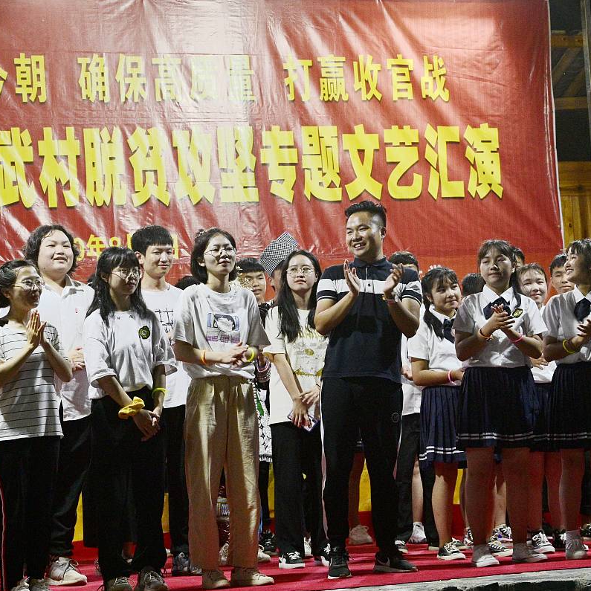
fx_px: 2724
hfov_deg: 12.4
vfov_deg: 12.4
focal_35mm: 141
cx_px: 248
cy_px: 296
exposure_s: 1/250
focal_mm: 110
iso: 6400
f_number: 9
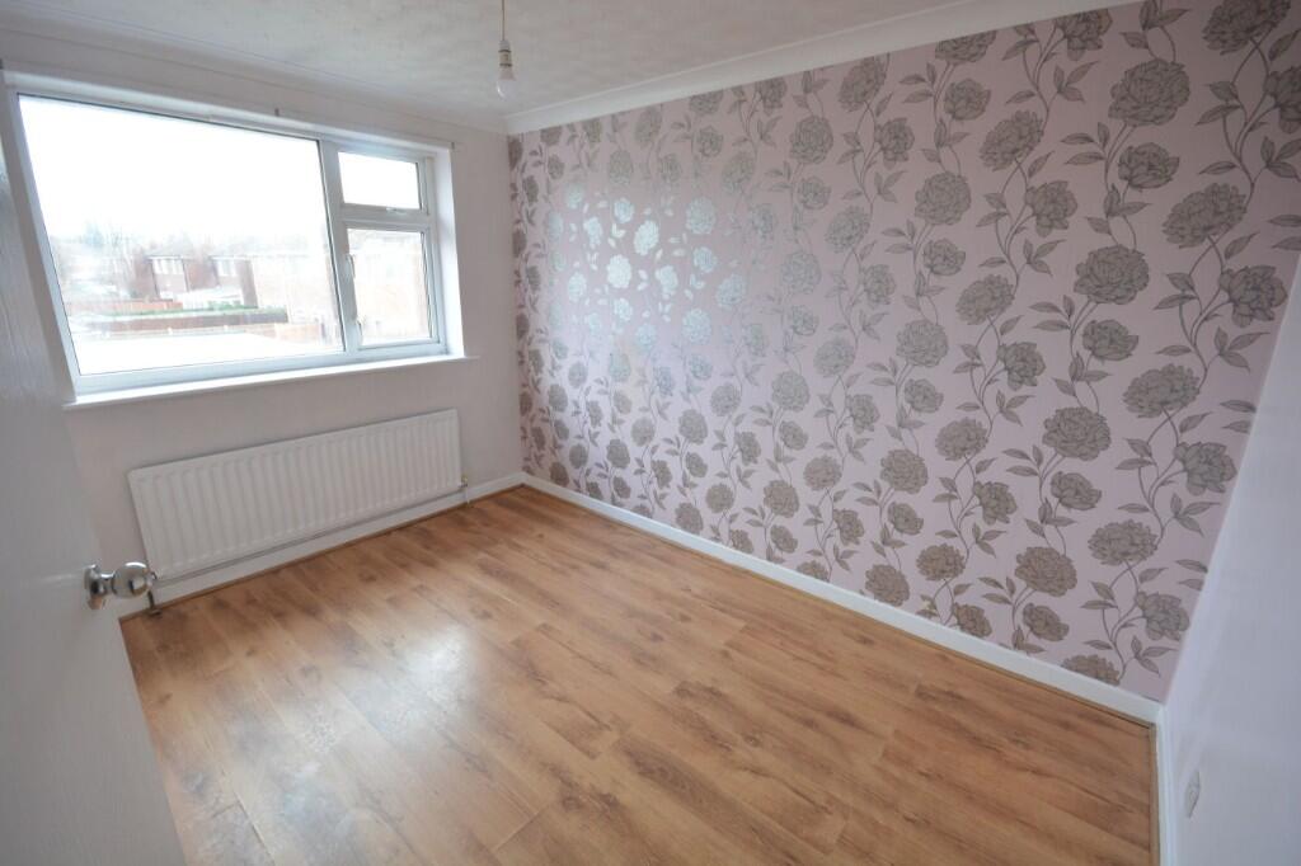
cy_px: 433
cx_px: 650
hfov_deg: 100.4
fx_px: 542
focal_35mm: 15
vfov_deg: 77.3
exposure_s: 1/25
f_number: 8
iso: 400
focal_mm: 10
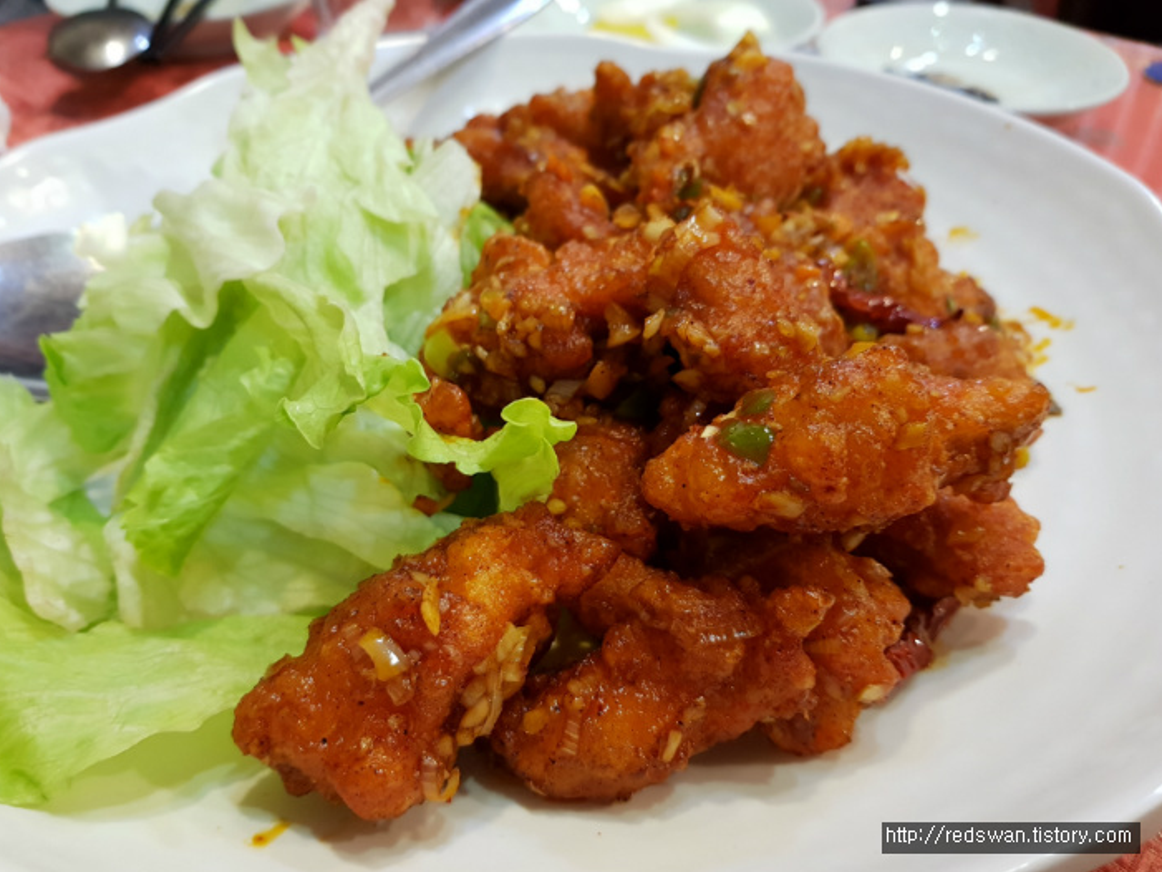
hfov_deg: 65.3
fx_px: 906
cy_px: 426
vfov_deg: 51.4
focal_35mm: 27
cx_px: 569
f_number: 1.7
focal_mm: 4.2
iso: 250
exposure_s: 1/30
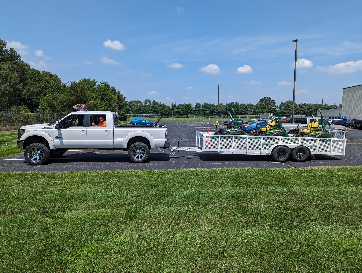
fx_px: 251
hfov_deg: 71.5
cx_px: 181
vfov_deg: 56.9
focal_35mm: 24
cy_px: 136
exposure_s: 1/3534
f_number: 1.85
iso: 41
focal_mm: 6.81
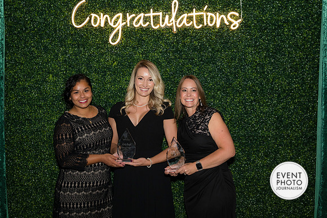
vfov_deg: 30.5
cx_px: 164
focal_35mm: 44
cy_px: 109
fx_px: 400
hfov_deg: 44.5
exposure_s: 1/160
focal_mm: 44
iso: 640
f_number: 5
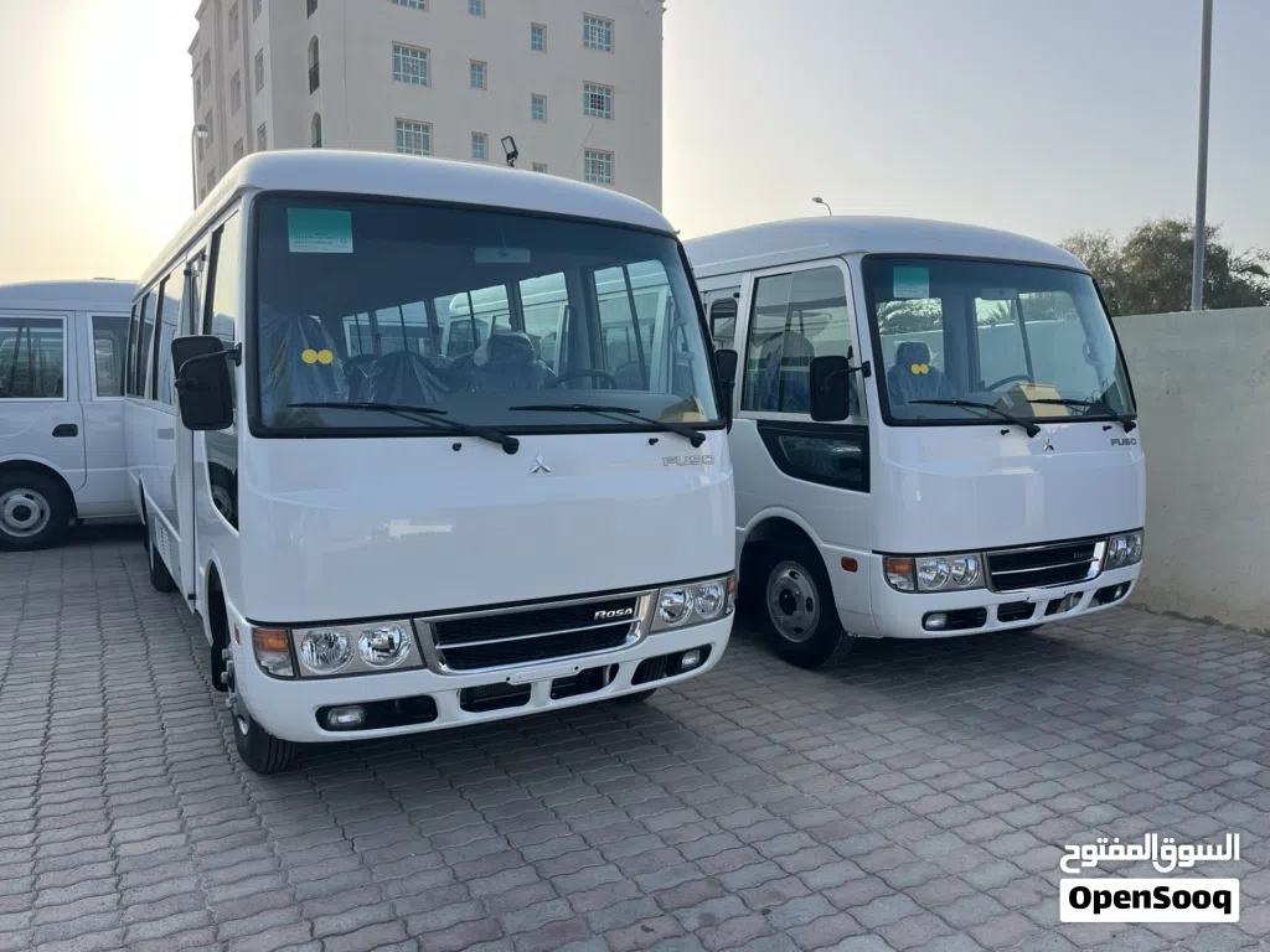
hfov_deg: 67.3
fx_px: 954
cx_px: 635
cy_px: 476
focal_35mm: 26
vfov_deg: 53.1
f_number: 1.6
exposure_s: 1/1647
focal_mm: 5.1
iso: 50
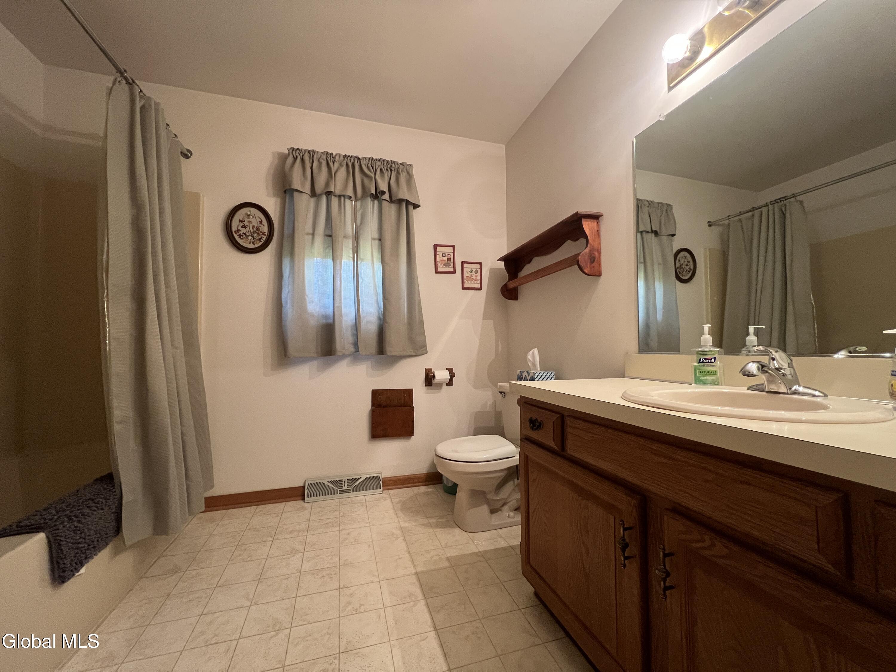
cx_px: 448
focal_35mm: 13
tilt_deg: +2.5
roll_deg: +0.3
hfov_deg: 106.2
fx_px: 336
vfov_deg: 89.9
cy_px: 336
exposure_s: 1/60
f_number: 1.8
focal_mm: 1.57
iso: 320
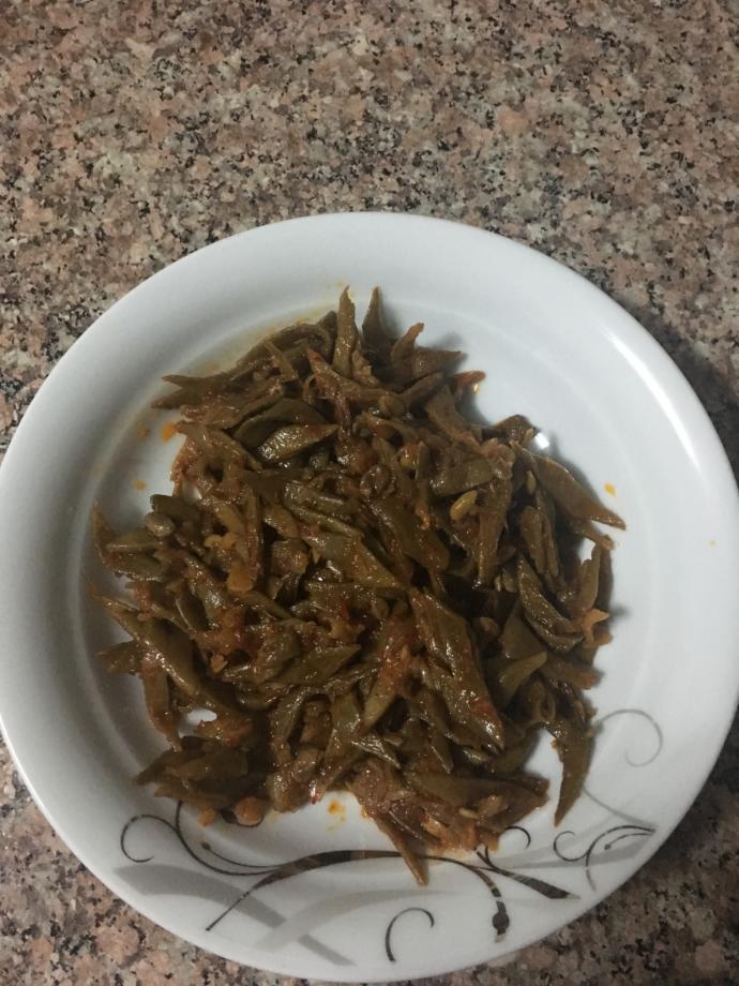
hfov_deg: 48.2
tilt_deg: -76.0
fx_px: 825
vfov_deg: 61.7
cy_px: 493
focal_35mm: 29
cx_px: 370
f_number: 2.2
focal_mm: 4.15
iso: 320
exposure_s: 1/17
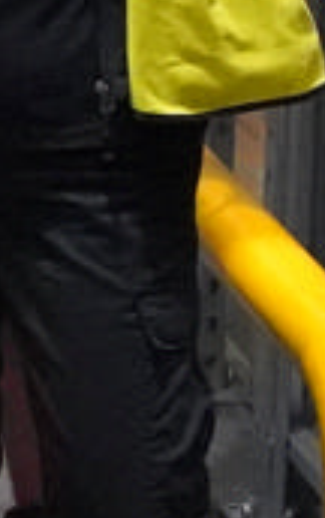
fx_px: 4915
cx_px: -1264
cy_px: -530
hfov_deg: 3.5
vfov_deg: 5.9
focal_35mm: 348
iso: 12800
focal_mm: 35
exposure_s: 1/160
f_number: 4
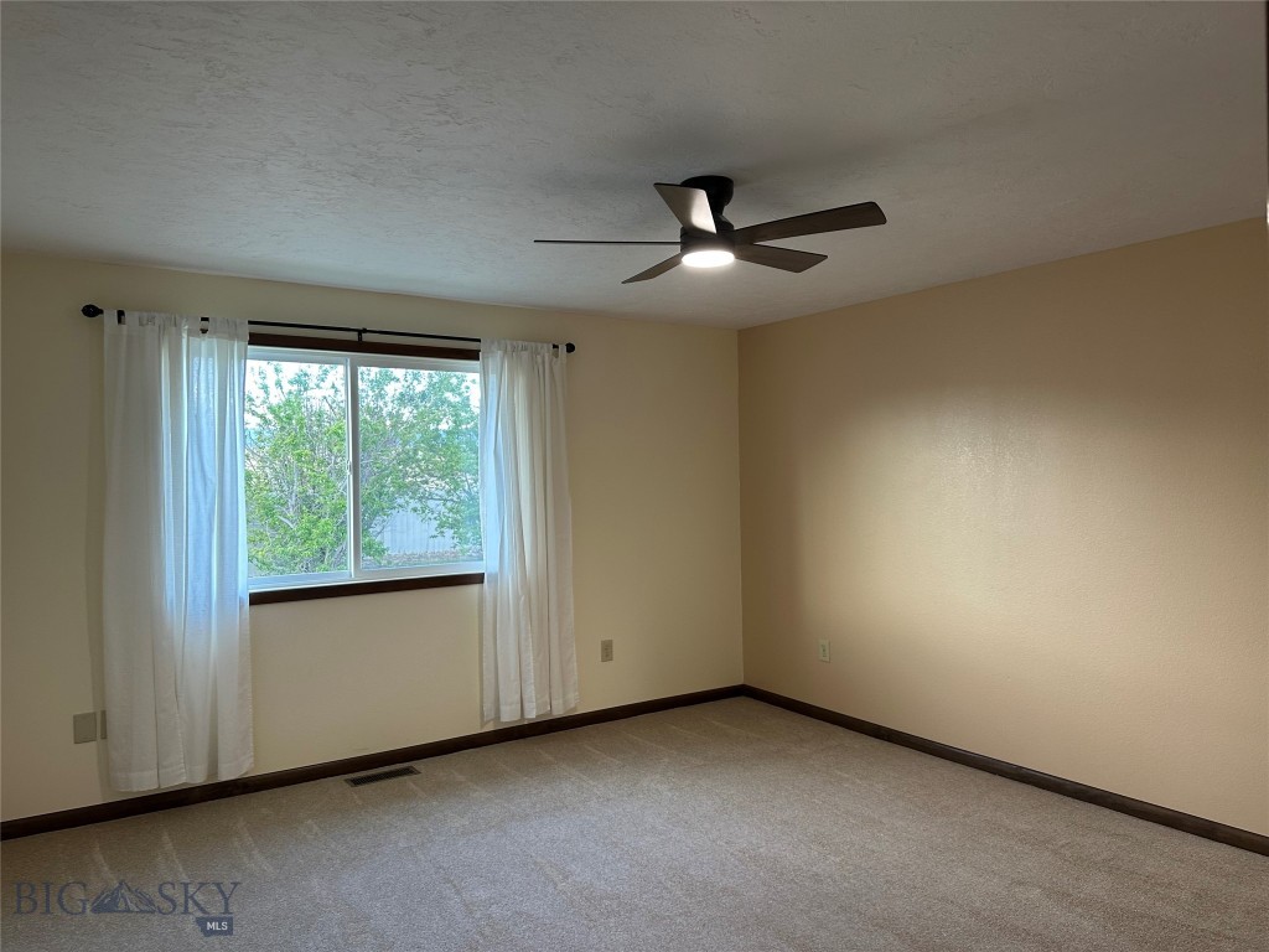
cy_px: 476
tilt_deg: +0.7
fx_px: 880
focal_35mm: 24
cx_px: 634
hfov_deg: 71.6
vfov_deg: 56.8
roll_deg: +0.3
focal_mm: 6.86
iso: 125
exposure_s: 1/60
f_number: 1.78
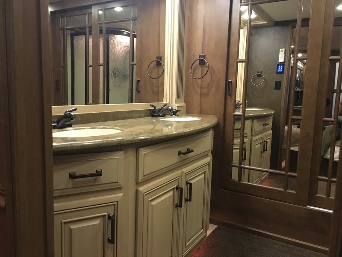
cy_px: 128
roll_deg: -1.1
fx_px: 287
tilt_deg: -6.8
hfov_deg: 61.7
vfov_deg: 48.2
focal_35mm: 29
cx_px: 171
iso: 250
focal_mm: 4.15
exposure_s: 1/15
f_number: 2.2
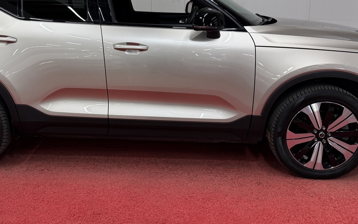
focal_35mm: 39
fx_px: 381
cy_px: 71
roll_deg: -1.1
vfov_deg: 32.5
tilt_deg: -11.4
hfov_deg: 50.1
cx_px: 144
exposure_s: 1/121
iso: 100
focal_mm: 6.76
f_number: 1.78
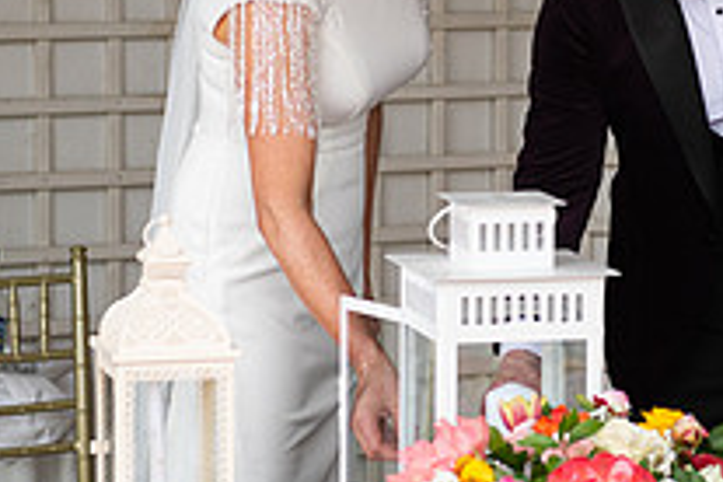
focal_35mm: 196
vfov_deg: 7.0
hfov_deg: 10.5
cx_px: 576
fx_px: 3936
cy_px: 148
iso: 250
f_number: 3.5
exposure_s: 1/1000
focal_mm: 70
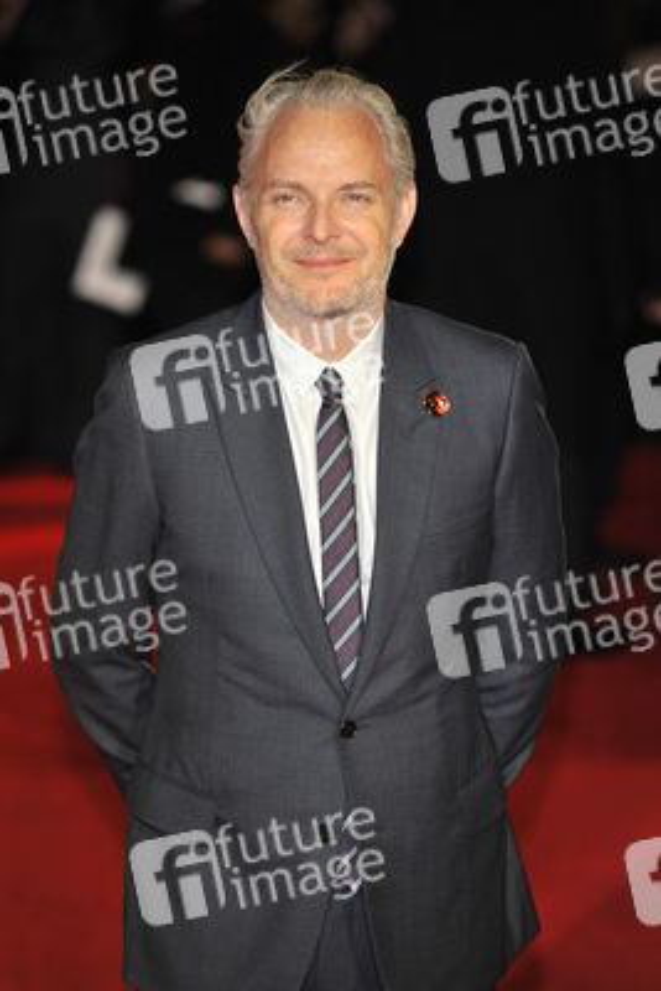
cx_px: 330
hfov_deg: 8.1
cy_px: 496
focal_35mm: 170
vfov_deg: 12.1
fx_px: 4678
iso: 800
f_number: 4
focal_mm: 170
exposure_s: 1/250
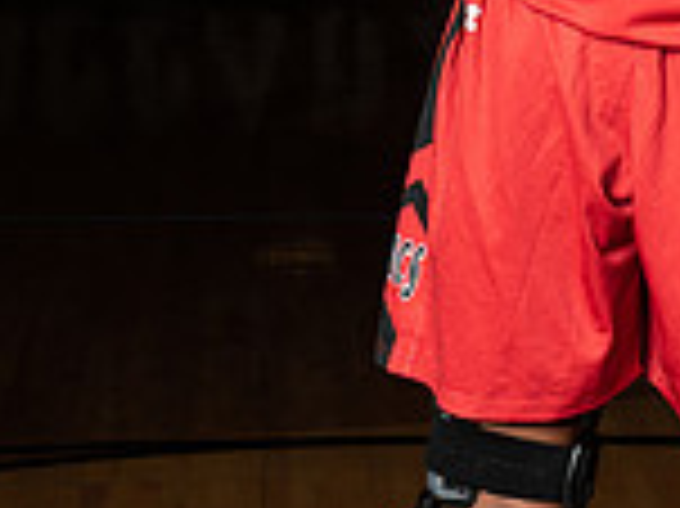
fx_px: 3945
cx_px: 657
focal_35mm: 201
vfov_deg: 7.2
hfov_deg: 9.8
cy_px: -400
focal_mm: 70
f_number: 14
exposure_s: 1/200
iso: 320
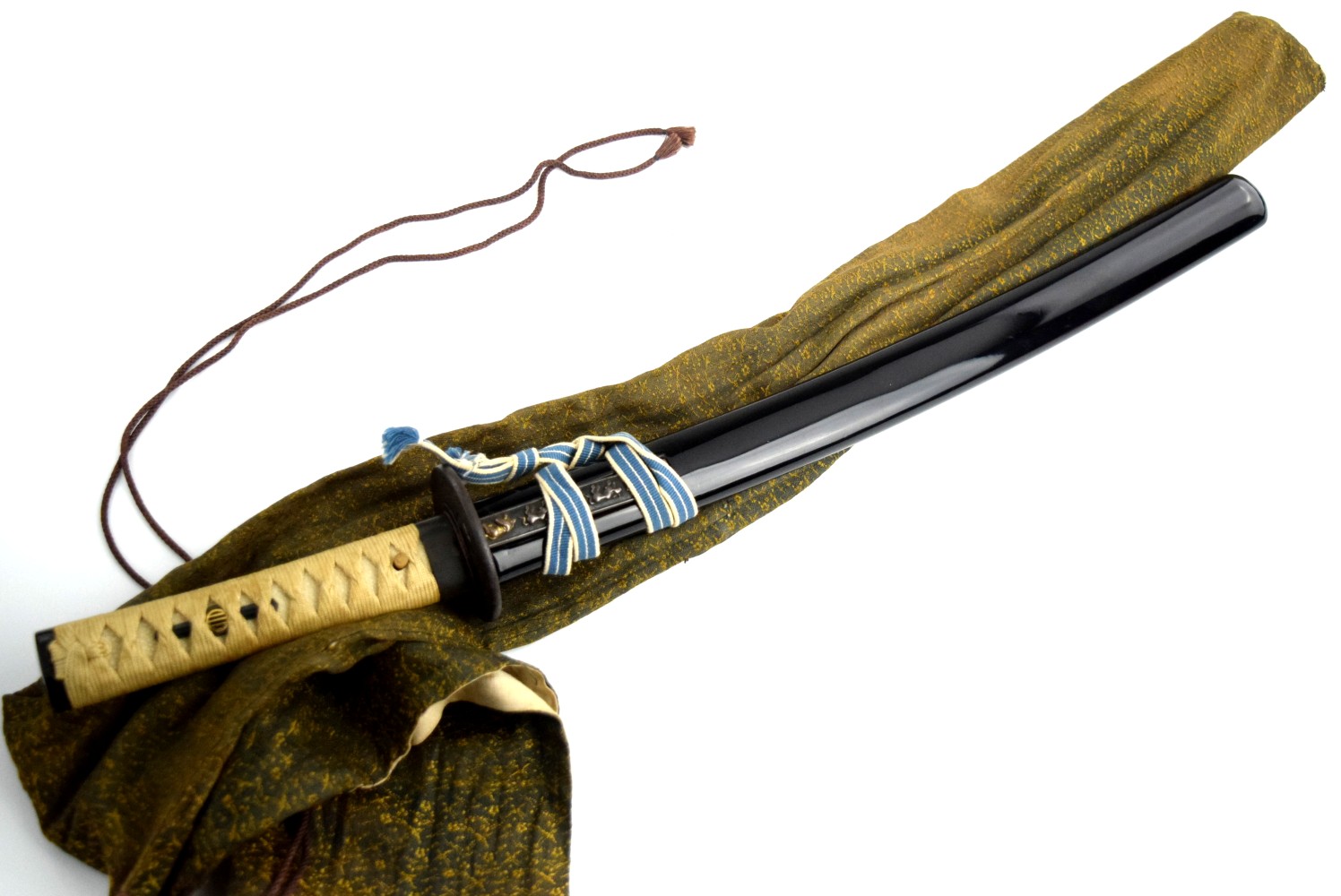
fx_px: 1454
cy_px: 448
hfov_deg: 49.5
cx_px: 670
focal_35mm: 39
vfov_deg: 34.3
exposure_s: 1/3200
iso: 1600
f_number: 4
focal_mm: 26
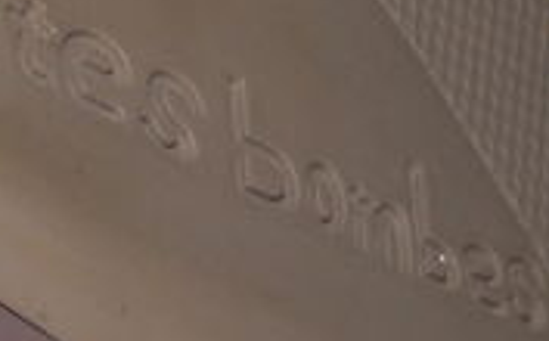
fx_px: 5169
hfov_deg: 5.9
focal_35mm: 346
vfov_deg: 3.8
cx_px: -537
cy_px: 166
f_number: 5
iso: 500
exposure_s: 1/60
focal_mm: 40
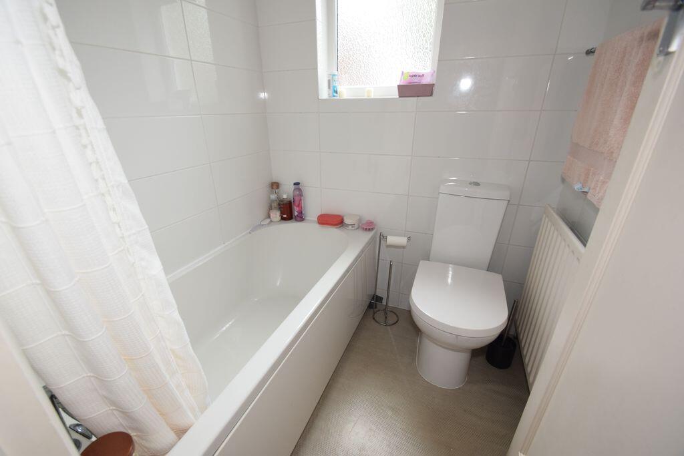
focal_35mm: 15
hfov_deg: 100.4
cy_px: 228
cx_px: 342
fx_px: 285
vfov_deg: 77.3
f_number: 5
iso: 800
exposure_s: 1/100
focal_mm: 10
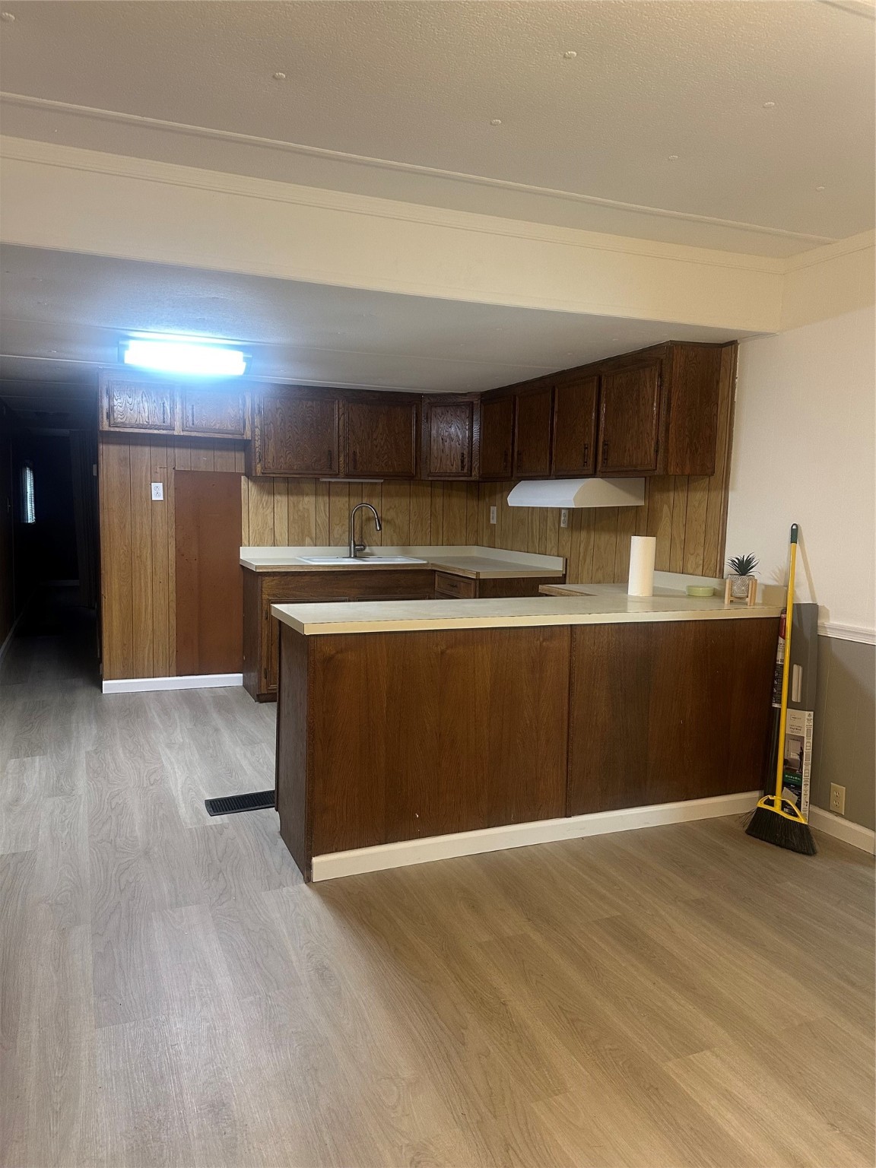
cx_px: 438
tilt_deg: -6.2
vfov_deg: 71.6
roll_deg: -1.5
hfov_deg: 56.8
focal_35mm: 24
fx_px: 810
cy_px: 584
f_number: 1.78
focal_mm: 6.86
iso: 320
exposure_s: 1/60
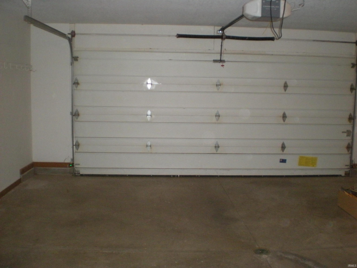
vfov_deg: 37.7
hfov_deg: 49.0
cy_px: 134
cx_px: 178
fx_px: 392
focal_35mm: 38
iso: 473
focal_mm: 6.3
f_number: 3.1
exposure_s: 1/60
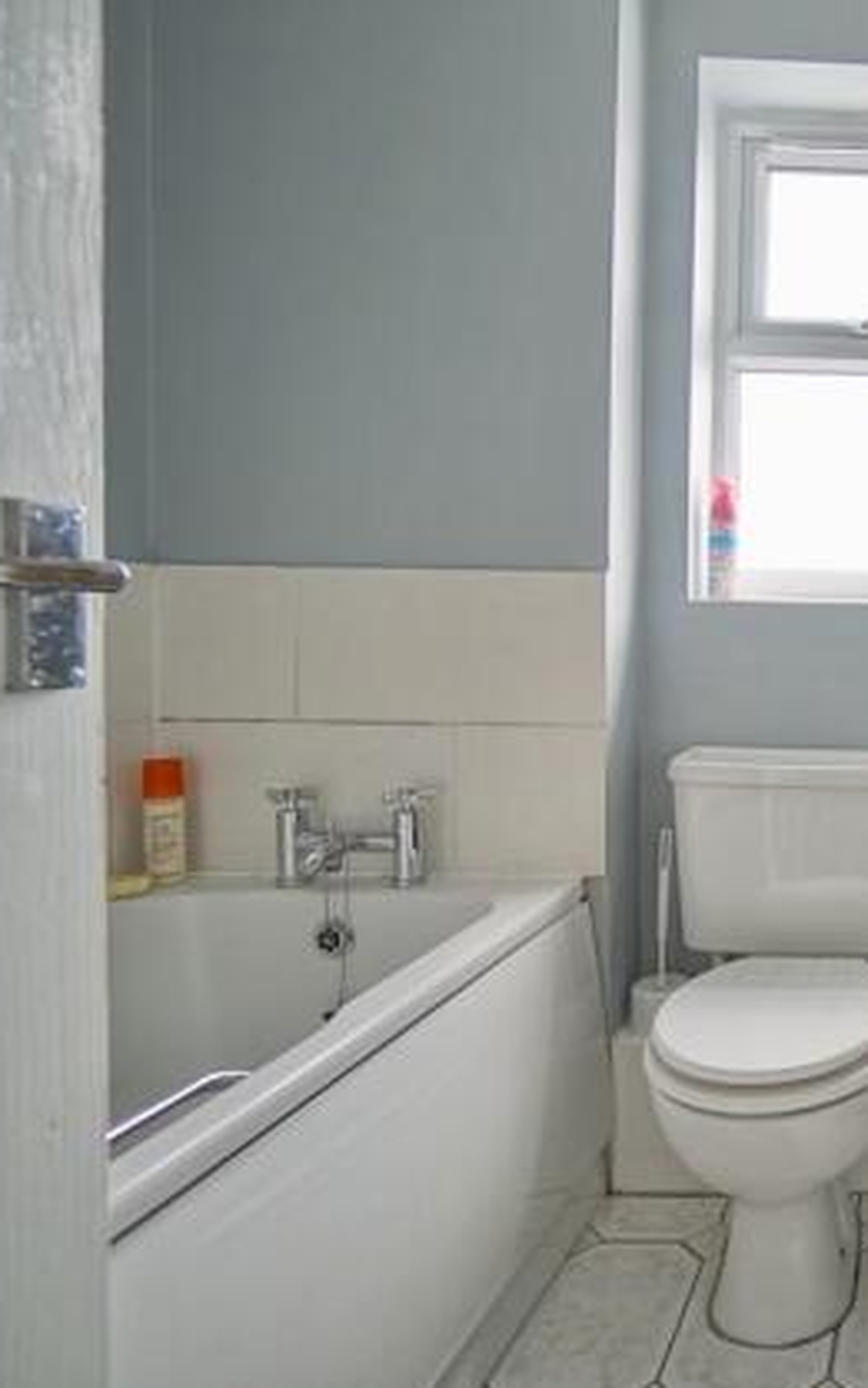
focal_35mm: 24
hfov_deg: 38.0
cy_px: 671
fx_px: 907
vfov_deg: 74.7
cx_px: 1046
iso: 200
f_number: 4
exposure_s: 1/15
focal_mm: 10
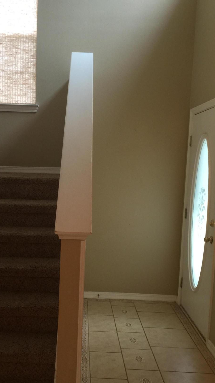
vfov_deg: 51.5
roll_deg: -1.0
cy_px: 218
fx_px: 395
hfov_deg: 30.2
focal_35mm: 39
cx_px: 69
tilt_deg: -7.5
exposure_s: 1/15
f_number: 2.2
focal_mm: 4.15
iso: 50
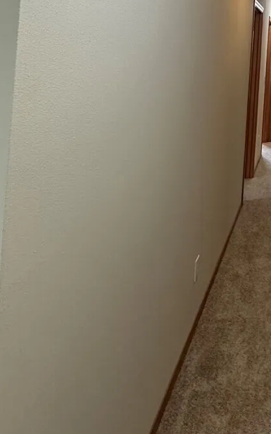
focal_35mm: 32
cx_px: 307
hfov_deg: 33.6
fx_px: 378
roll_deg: -3.7
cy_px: 45
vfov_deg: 52.6
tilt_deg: +1.6
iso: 250
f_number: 2.2
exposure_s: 1/120
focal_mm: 2.22
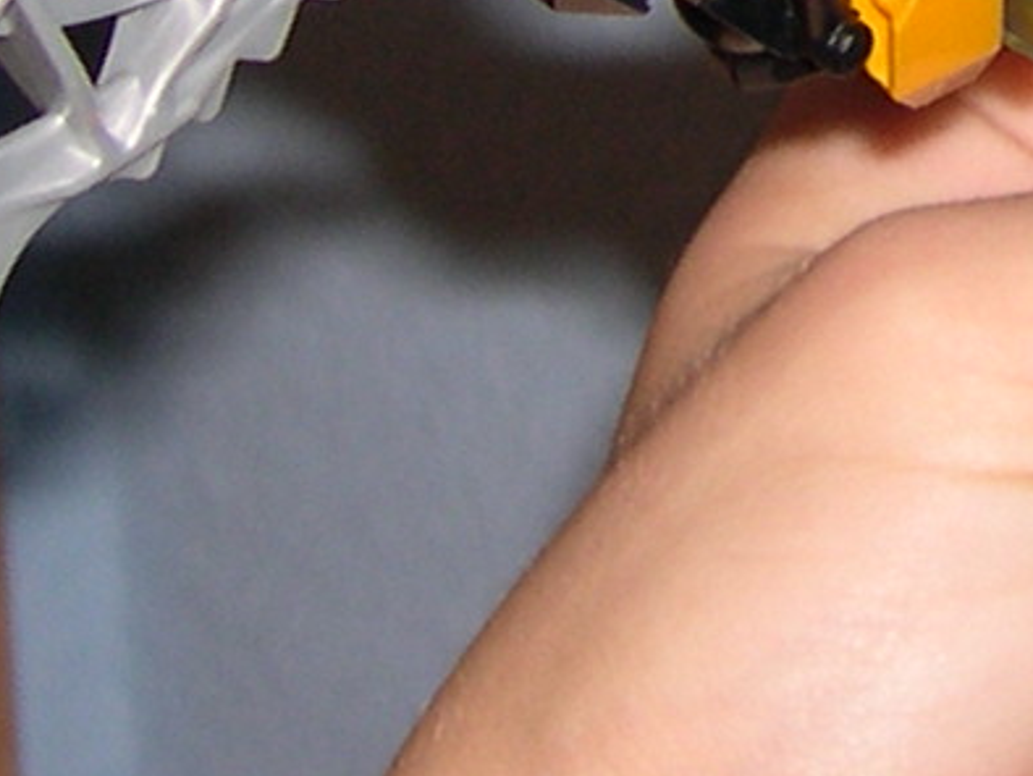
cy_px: -826
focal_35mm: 219
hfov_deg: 8.8
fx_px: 6539
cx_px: 1599
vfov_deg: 6.6
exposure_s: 1/60
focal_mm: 8
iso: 100
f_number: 2.8
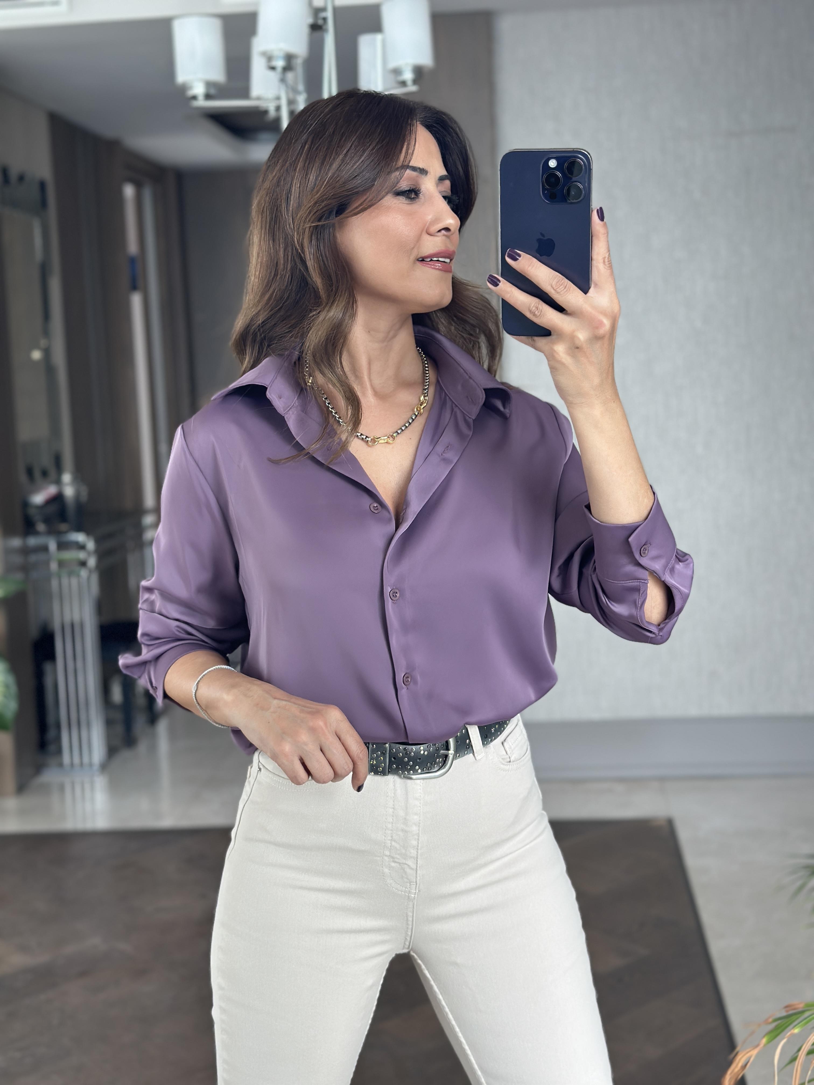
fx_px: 1505
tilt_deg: -17.4
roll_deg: +2.1
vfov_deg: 39.7
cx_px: 407
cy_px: 542
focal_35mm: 48
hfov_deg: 30.3
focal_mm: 6.86
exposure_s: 1/116
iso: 125
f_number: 1.78
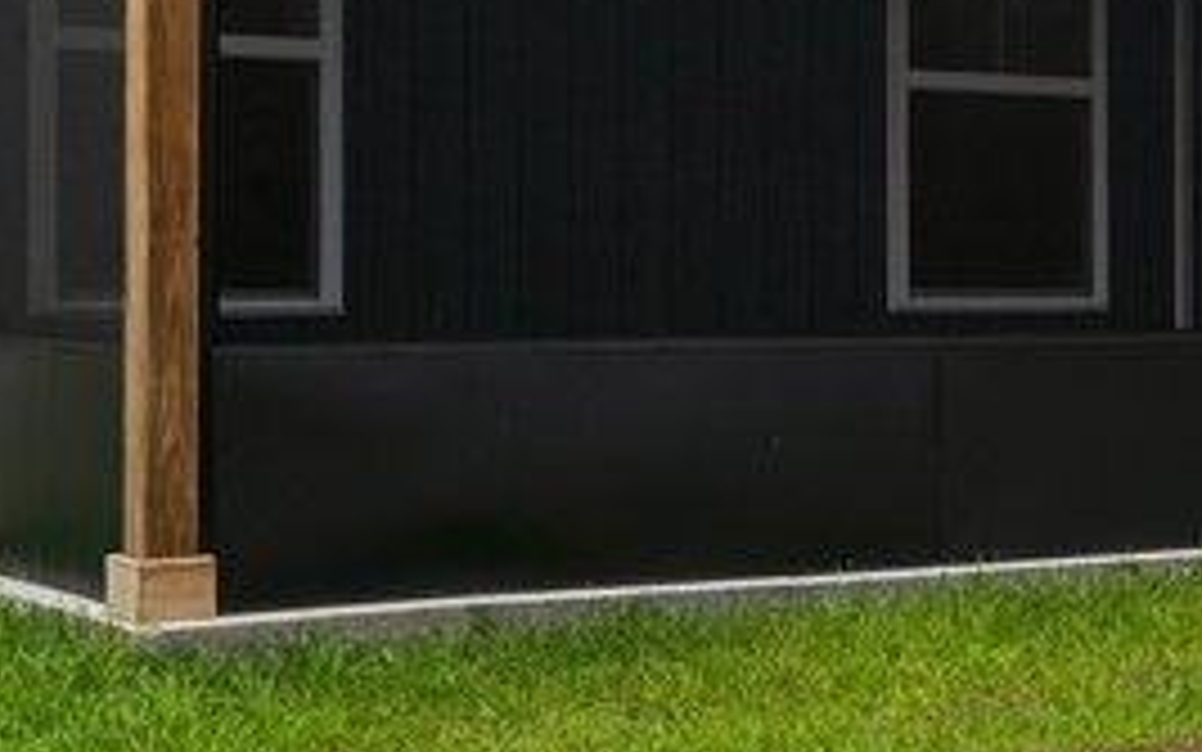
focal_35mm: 87
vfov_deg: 14.9
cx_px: 923
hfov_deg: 23.5
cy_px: 86
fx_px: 2851
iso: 100
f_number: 8
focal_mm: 21
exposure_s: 1/320
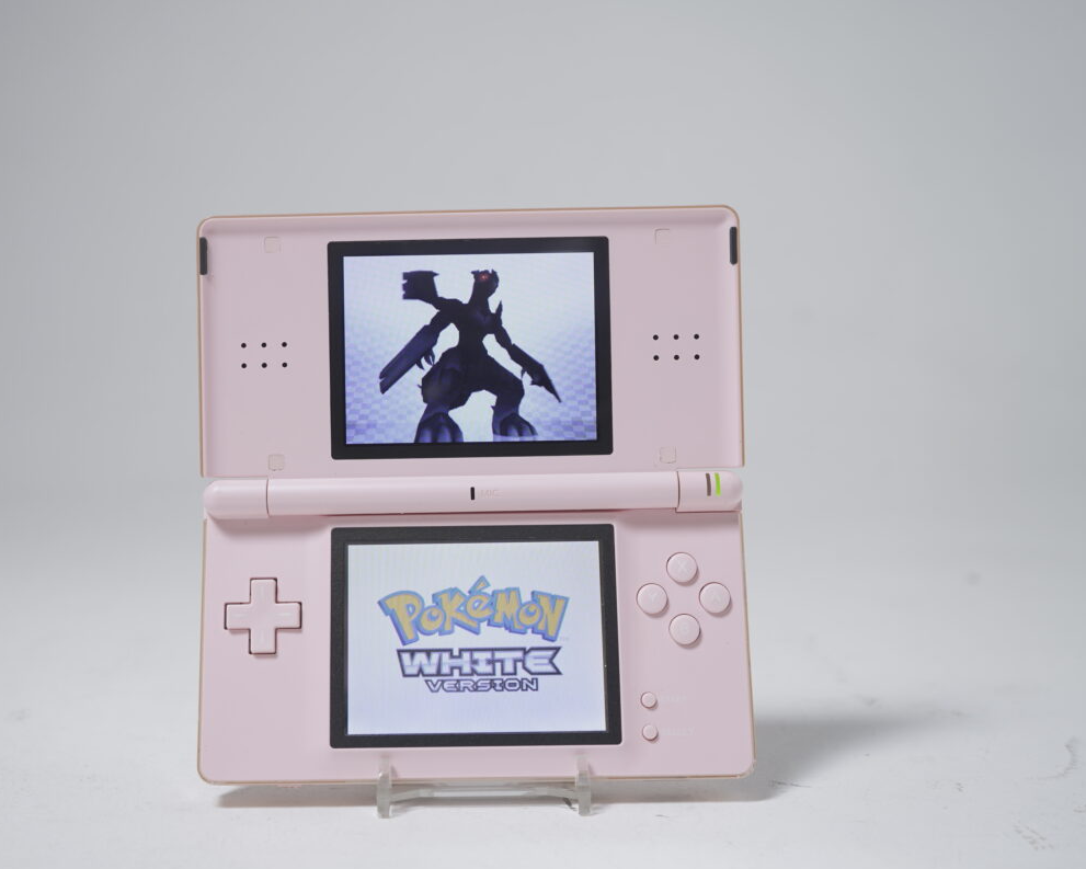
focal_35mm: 50
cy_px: 437
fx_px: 1607
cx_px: 450
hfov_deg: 37.2
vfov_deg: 30.3
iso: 125
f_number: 5.6
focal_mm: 44
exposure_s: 1/6
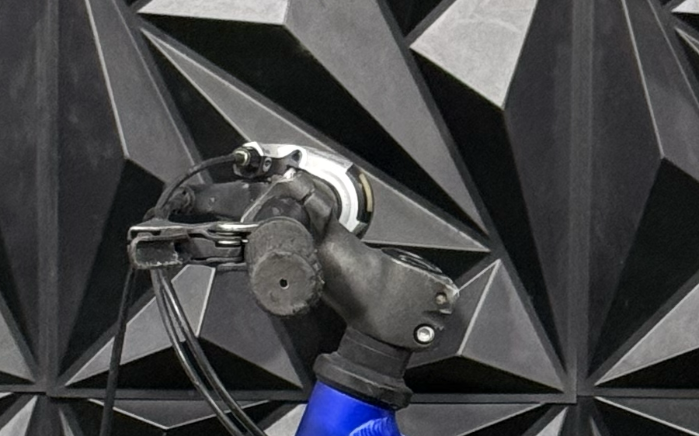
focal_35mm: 228
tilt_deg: -6.3
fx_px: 4342
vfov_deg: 5.7
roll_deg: -1.6
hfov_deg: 9.2
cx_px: 362
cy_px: 506
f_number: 1.78
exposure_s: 1/60
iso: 200
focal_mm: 6.76
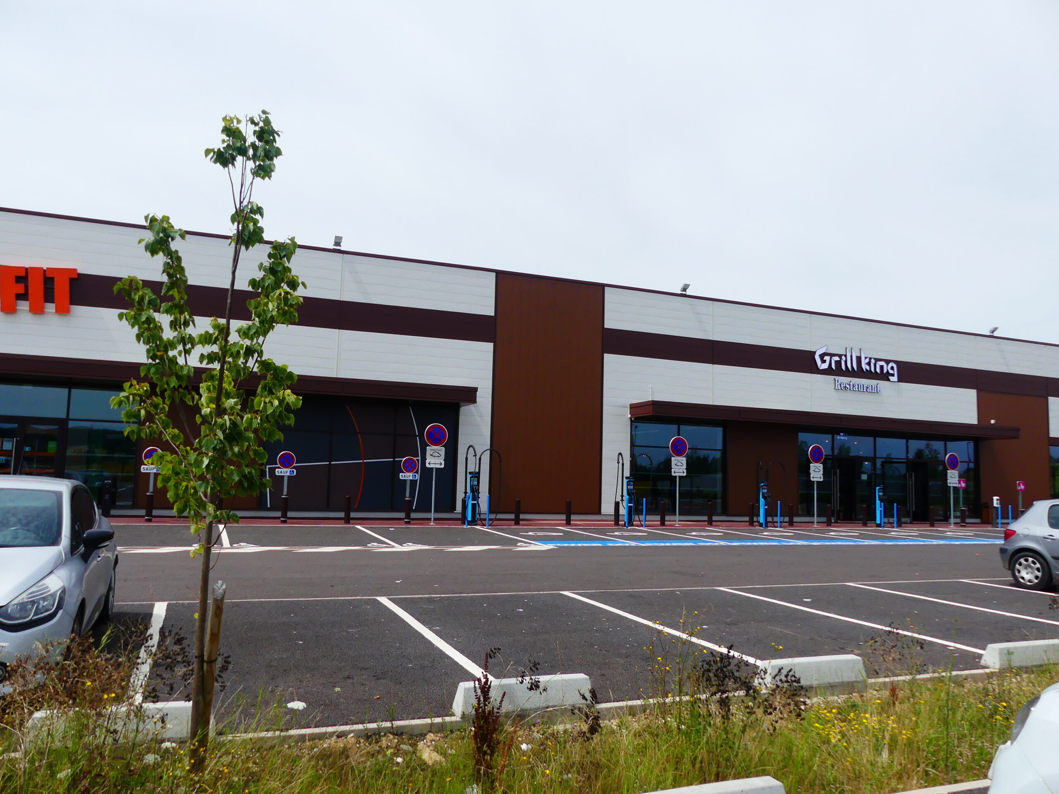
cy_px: 397
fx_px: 765
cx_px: 530
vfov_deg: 54.9
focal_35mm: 25
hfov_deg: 69.4
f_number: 4
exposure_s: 1/1300
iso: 100
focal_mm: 4.5
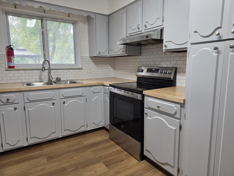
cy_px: 88
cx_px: 117
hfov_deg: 73.9
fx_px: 155
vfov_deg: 58.9
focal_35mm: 23
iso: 125
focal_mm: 6.3
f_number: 1.7
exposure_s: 1/120
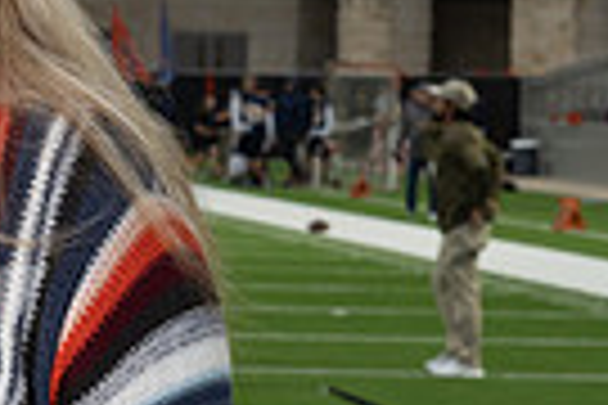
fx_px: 5438
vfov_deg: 4.3
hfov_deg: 6.4
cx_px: -129
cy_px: 526
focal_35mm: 322
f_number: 7.1
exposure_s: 1/125
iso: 320
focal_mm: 50
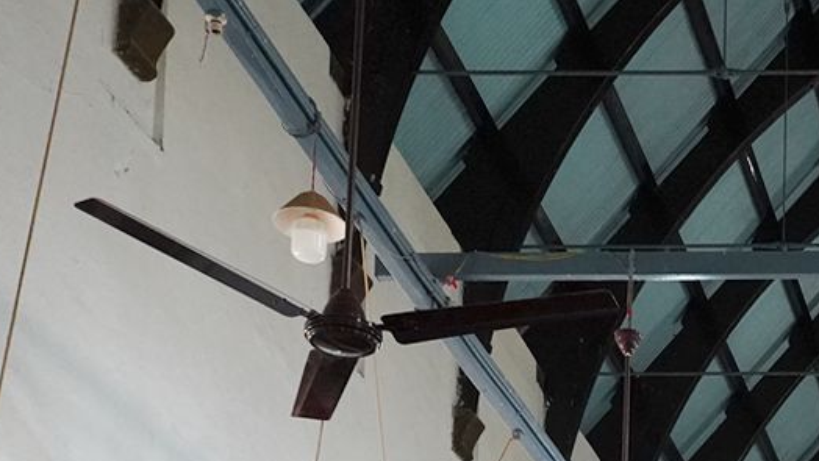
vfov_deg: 11.4
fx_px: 2085
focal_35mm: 96
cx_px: 1114
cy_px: 914
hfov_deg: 20.1
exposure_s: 1/80
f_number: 4.5
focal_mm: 24
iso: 3200
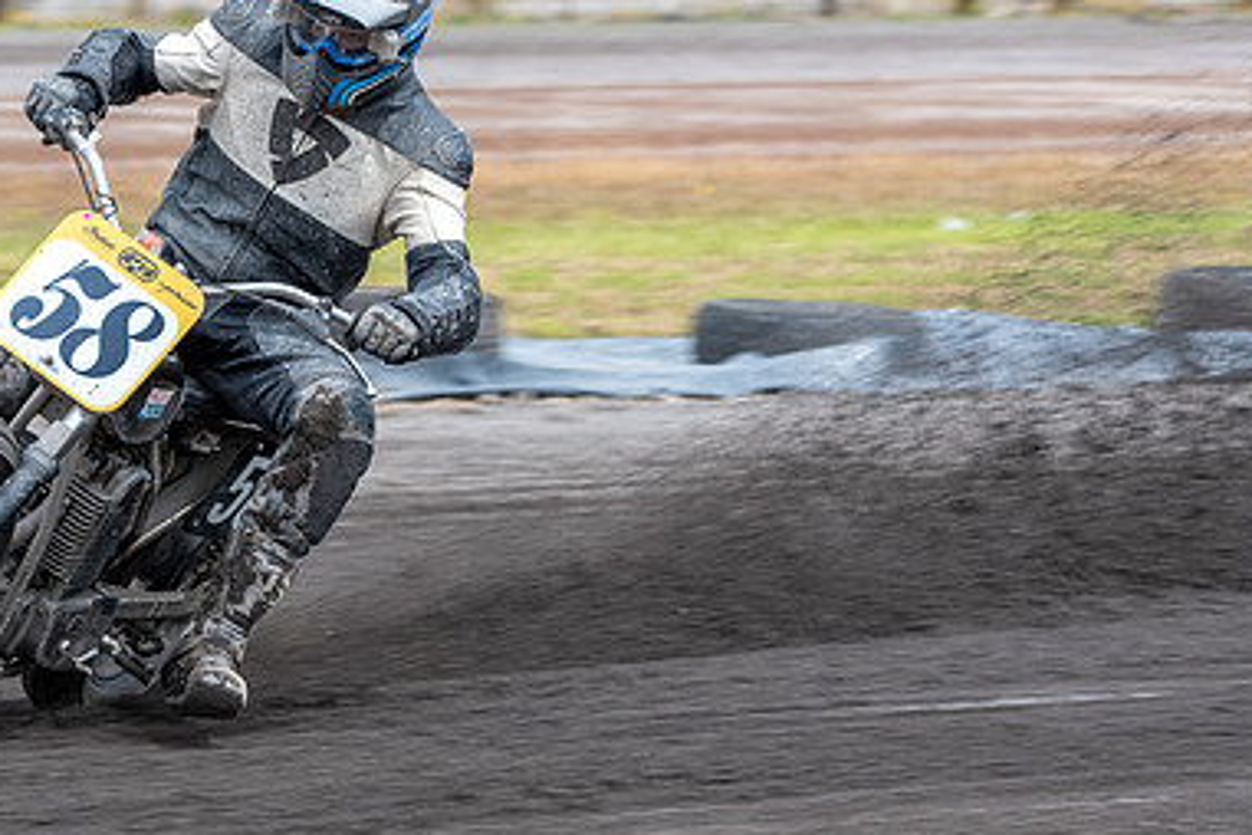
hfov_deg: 4.7
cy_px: 443
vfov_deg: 3.1
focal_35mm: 439
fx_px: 15266
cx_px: 117
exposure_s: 1/400
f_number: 7.1
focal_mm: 210
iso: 200
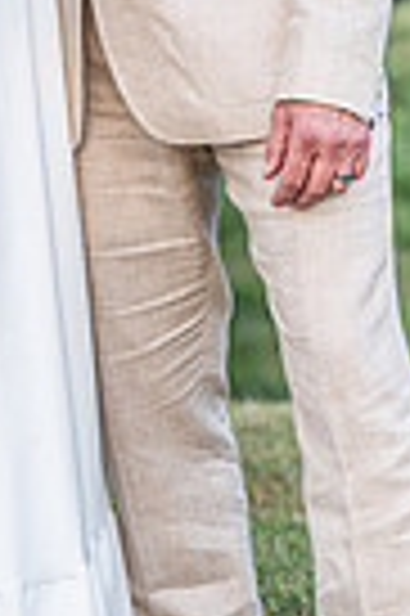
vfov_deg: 11.9
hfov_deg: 8.0
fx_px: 2928
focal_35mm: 171
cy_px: 0
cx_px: 104
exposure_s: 1/125
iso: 400
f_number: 2.8
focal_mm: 52
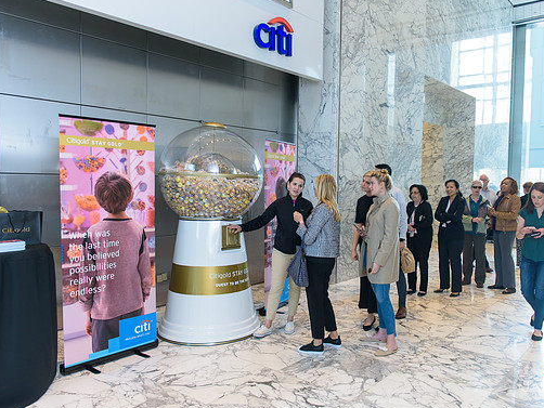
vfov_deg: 46.8
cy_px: 206
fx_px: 472
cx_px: 311
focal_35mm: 30
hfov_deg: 59.7
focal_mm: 27
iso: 1000
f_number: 3.2
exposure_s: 1/125
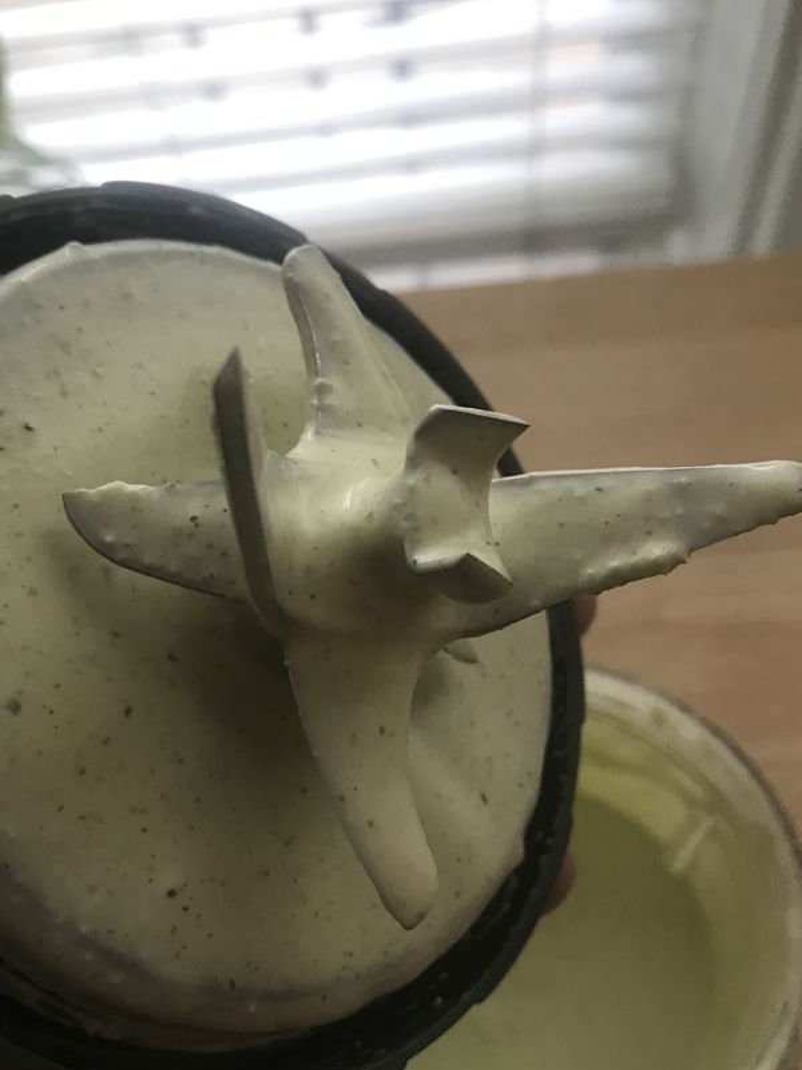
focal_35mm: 35
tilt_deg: -59.4
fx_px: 1081
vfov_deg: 52.6
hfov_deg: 40.6
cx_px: 330
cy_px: 582
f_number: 1.8
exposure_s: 1/24
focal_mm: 3.99
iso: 40
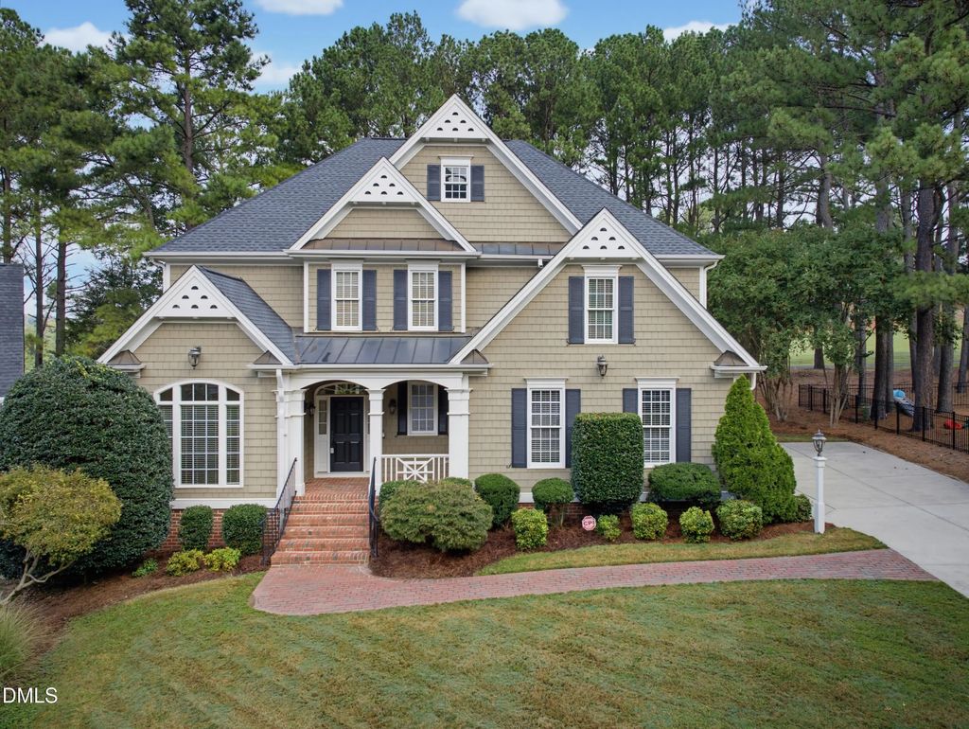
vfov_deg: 56.9
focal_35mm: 24
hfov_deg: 71.5
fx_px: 672
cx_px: 484
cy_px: 364
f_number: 2.8
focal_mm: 12.3
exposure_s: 1/500
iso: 290
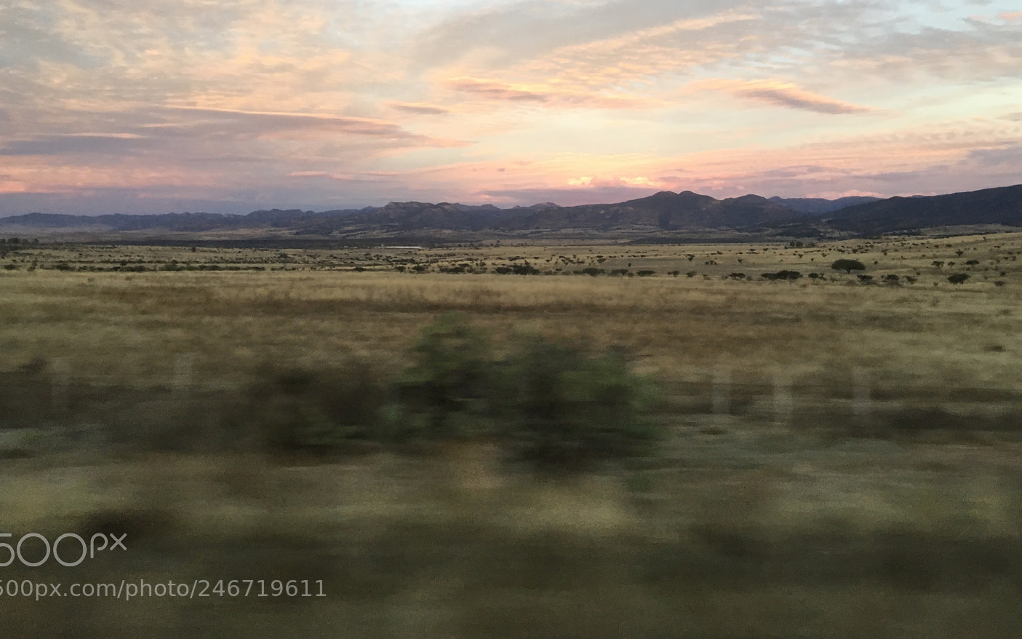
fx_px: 975
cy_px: 209
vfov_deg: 35.9
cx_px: 528
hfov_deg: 55.3
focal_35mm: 35
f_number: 2.2
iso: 100
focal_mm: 4.15
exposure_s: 1/30
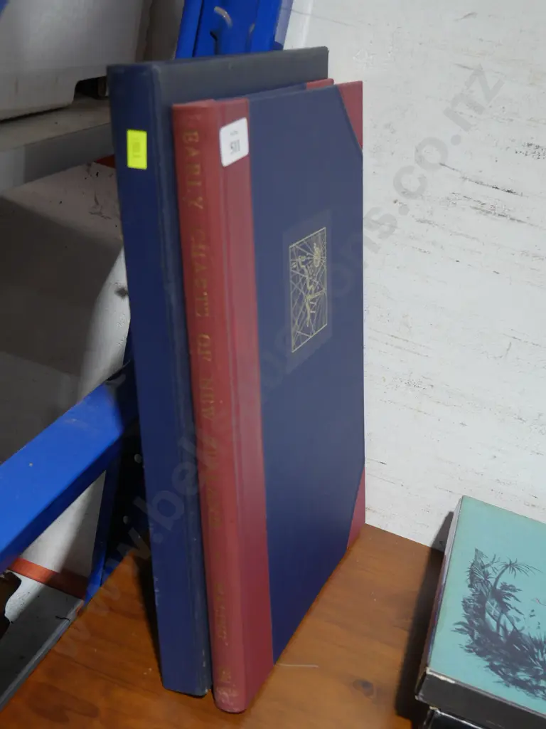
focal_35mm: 44
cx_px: 273
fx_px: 925
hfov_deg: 32.9
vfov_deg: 42.9
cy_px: 364
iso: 800
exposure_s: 1/60
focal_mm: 22
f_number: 4.7
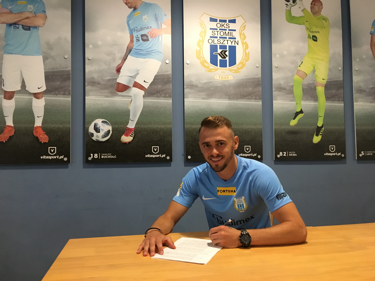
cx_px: 188
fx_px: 314
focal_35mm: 29
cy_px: 140
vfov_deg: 48.2
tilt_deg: +3.7
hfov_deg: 61.7
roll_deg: +0.6
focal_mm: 4.15
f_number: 2.2
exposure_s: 1/17
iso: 200
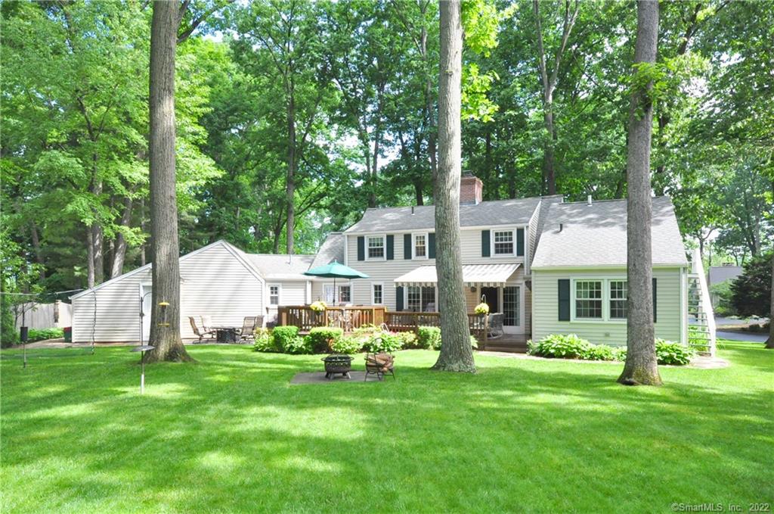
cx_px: 387
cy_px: 257
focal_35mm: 21
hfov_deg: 81.3
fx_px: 451
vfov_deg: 59.3
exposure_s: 1/400
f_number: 8
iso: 1000
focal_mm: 14
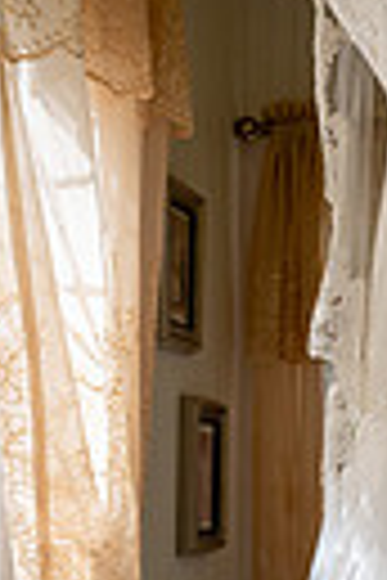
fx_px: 1403
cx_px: 297
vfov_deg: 22.4
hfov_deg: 15.6
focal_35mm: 87
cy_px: 589
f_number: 5
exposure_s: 1/250
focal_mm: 25
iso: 500
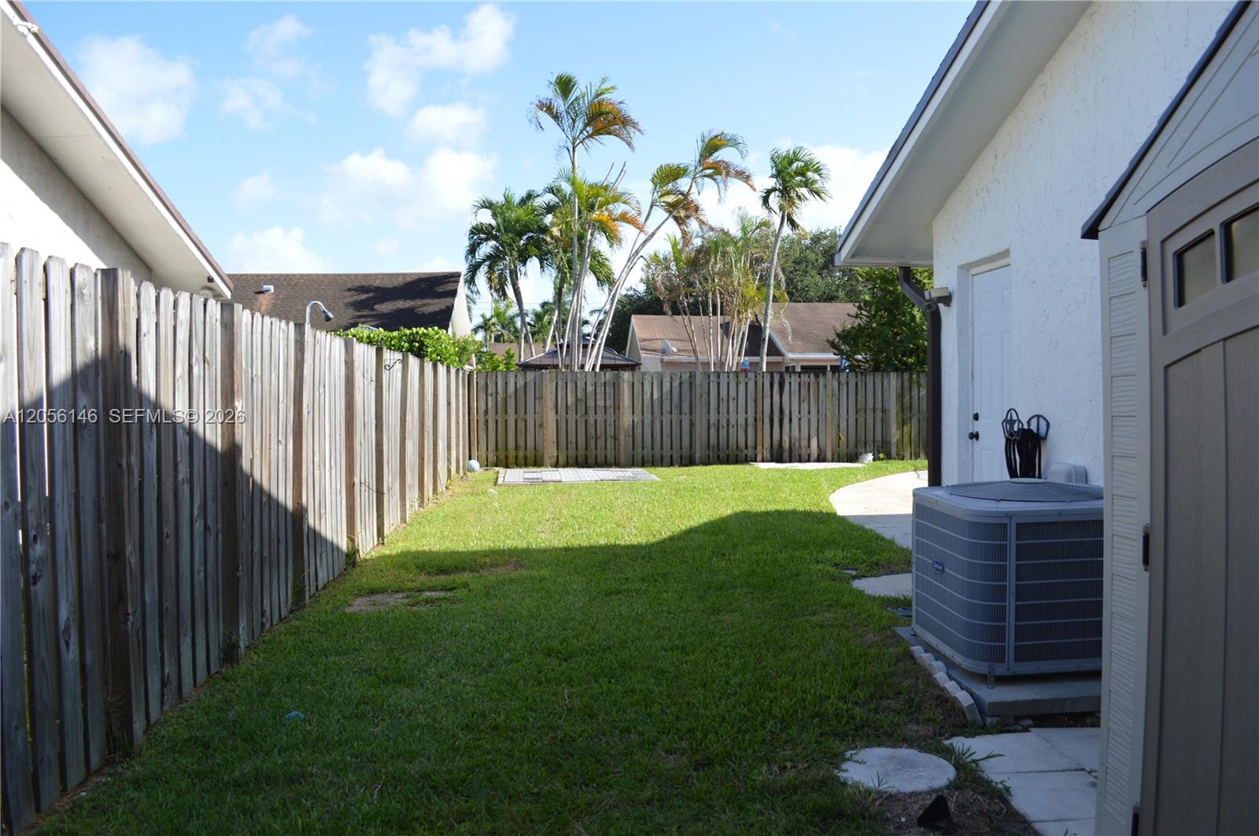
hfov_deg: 67.4
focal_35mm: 27
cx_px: 630
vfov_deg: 47.8
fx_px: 943
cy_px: 418
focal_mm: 18
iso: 100
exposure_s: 1/200
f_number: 7.1
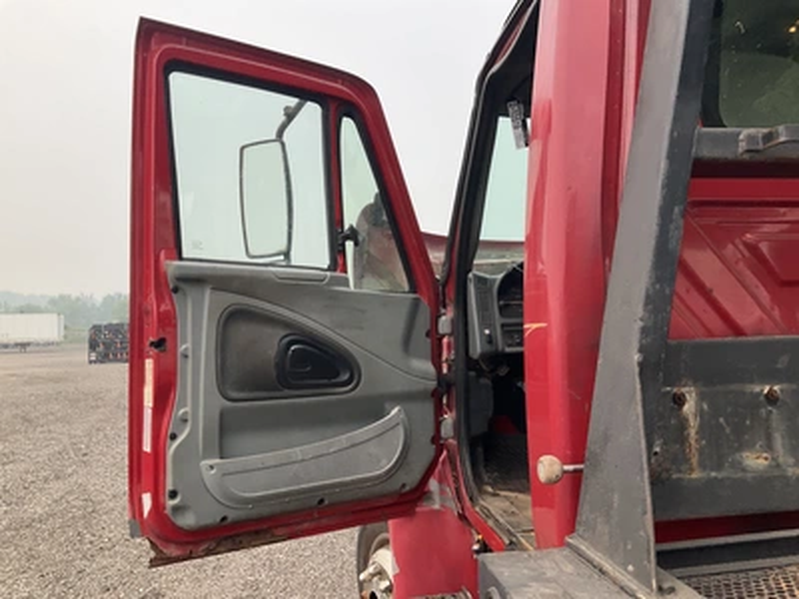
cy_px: 300
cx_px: 400
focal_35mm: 29
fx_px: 669
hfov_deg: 61.7
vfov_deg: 48.2
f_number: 1.8
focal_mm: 3
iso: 25
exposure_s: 1/1250
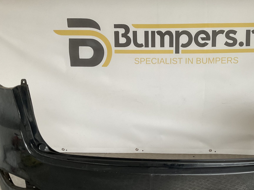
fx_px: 315
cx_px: 169
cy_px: 128
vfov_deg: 33.3
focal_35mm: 43
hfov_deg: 43.2
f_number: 1.8
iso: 125
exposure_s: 1/60
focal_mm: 3
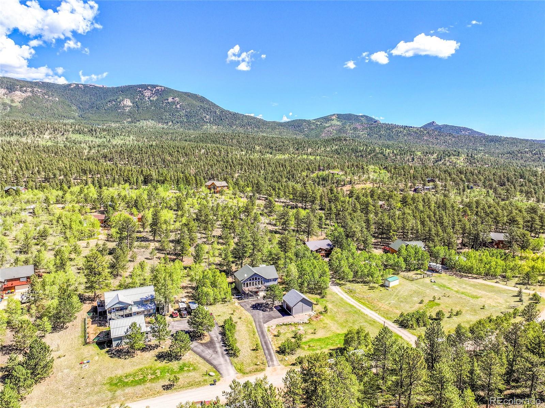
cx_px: 272
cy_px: 204
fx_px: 378
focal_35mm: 24
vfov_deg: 56.8
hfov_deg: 71.6
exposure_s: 1/1600
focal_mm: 12.29
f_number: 2.8
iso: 150
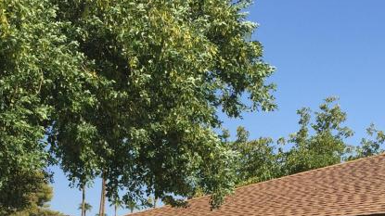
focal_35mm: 78
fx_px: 796
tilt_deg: +5.0
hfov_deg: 27.2
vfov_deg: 15.2
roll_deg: -1.2
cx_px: 162
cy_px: 220
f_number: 2.2
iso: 32
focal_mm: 4.15
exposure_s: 1/1582
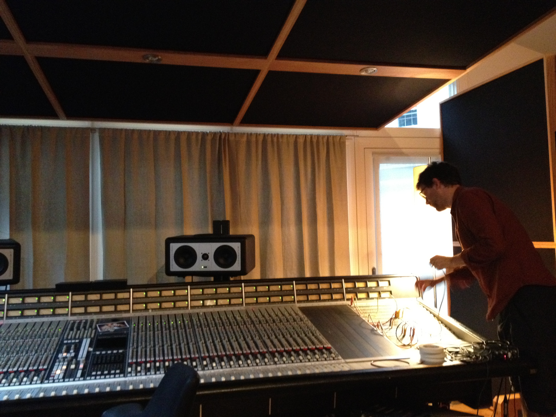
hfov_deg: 52.6
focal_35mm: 35
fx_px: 562
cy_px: 208
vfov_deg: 40.7
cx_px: 278
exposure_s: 1/15
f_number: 2.4
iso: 640
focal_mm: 4.28
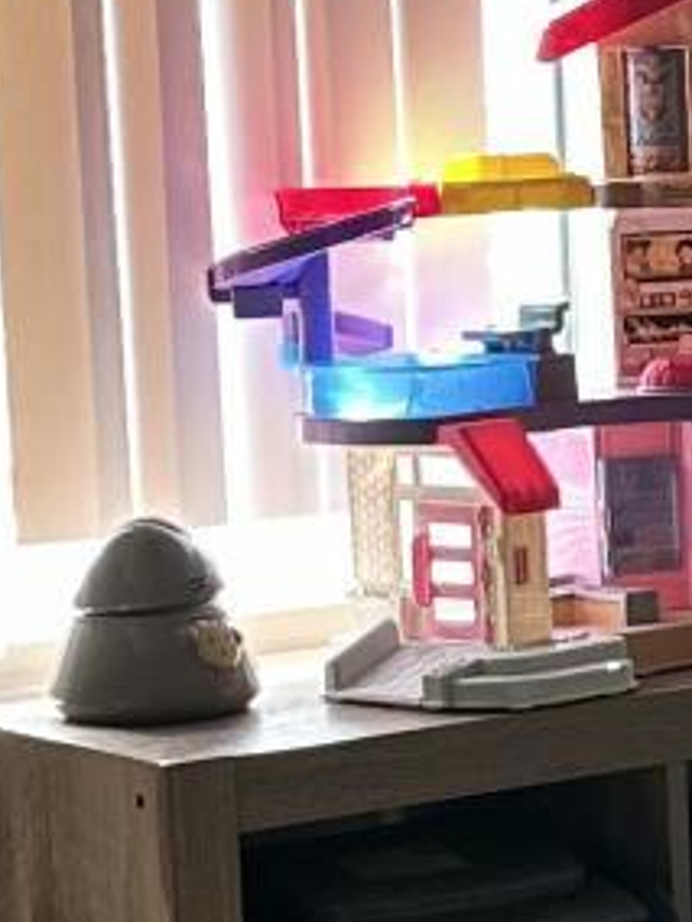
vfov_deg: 11.7
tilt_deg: -7.1
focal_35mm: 169
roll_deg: +2.8
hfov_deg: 8.7
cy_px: 604
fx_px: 4505
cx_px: 802
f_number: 1.78
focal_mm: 6.86
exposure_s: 1/60
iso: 125
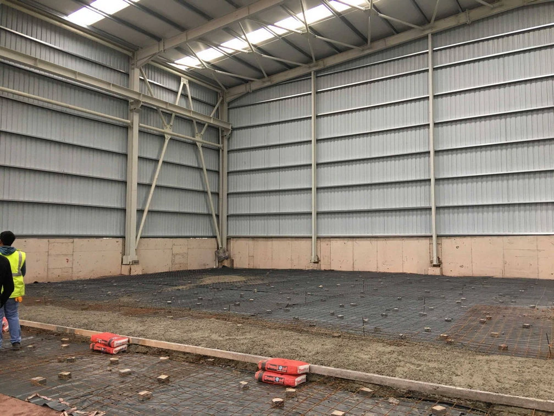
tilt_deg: +4.7
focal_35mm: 29
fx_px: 464
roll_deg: -0.6
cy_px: 208
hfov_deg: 61.7
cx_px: 277
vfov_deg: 48.2
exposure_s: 1/17
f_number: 2.2
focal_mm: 4.15
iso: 40
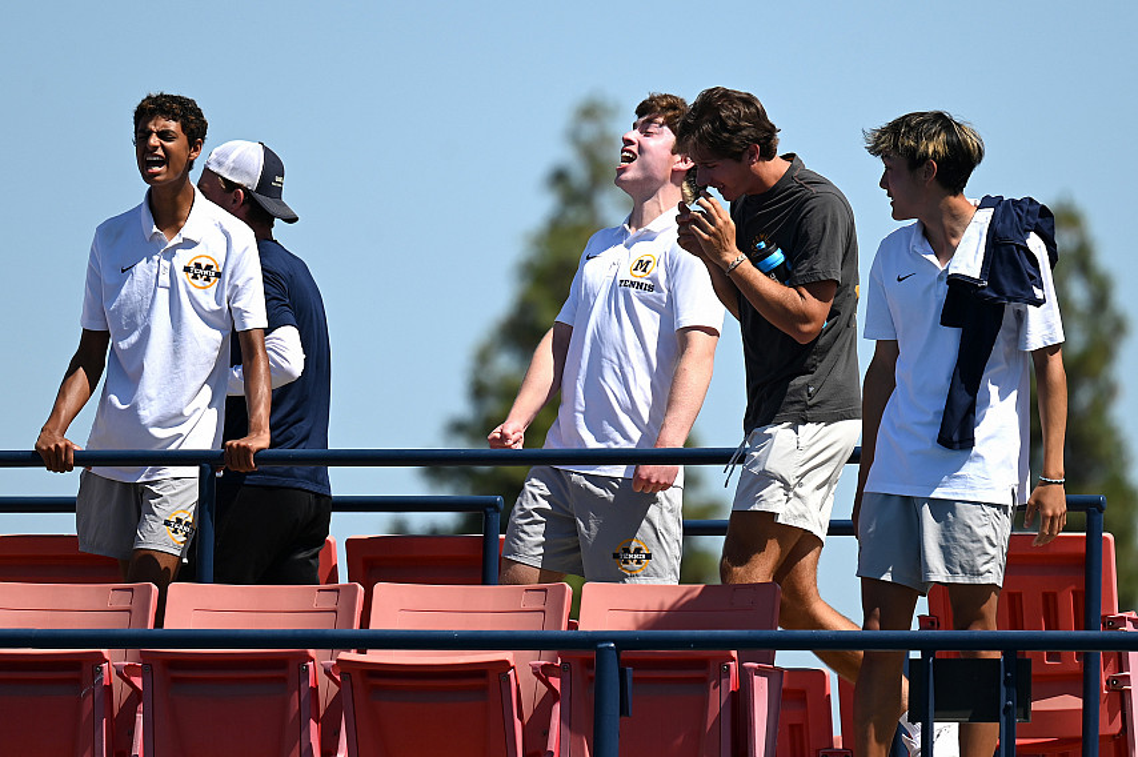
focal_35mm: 350
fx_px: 11055
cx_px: 569
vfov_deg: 3.9
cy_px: 378
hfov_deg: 5.9
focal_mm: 350
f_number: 5.3
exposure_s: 1/1000
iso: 140
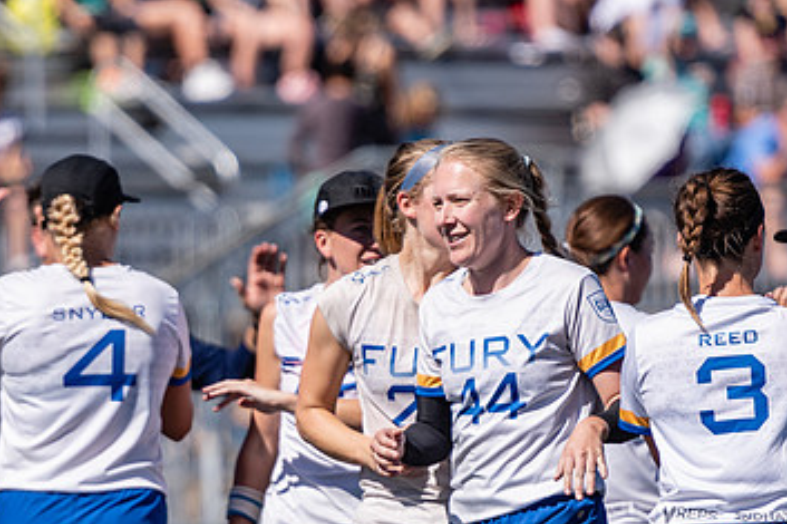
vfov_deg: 2.3
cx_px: 492
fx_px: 13044
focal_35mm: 597
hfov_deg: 3.5
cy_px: 338
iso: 100
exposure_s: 1/2500
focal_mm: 200
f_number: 2.8
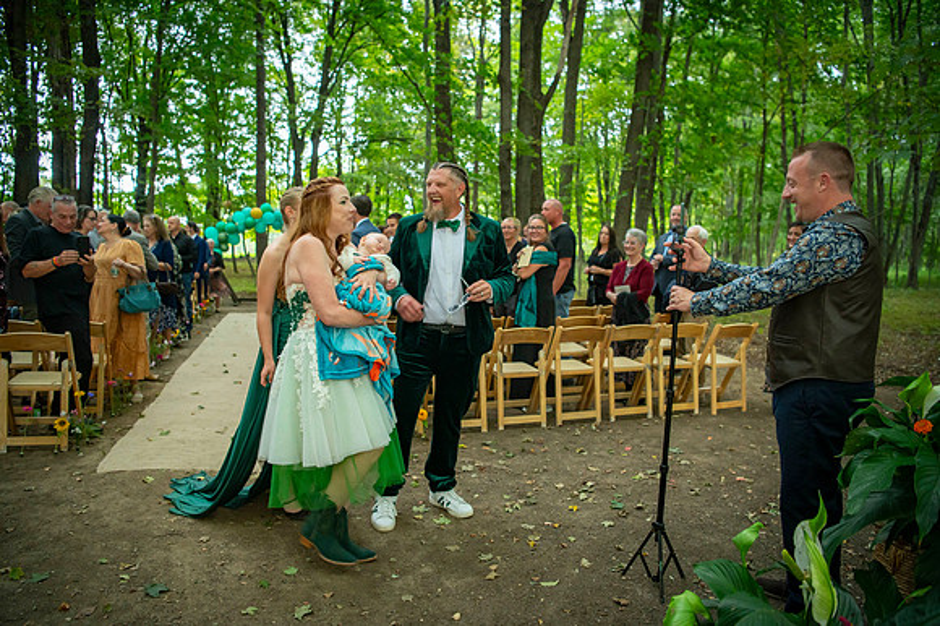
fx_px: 634
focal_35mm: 24
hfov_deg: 73.1
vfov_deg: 52.5
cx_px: 470
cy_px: 313
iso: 1600
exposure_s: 1/100
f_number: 2.8
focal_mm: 24
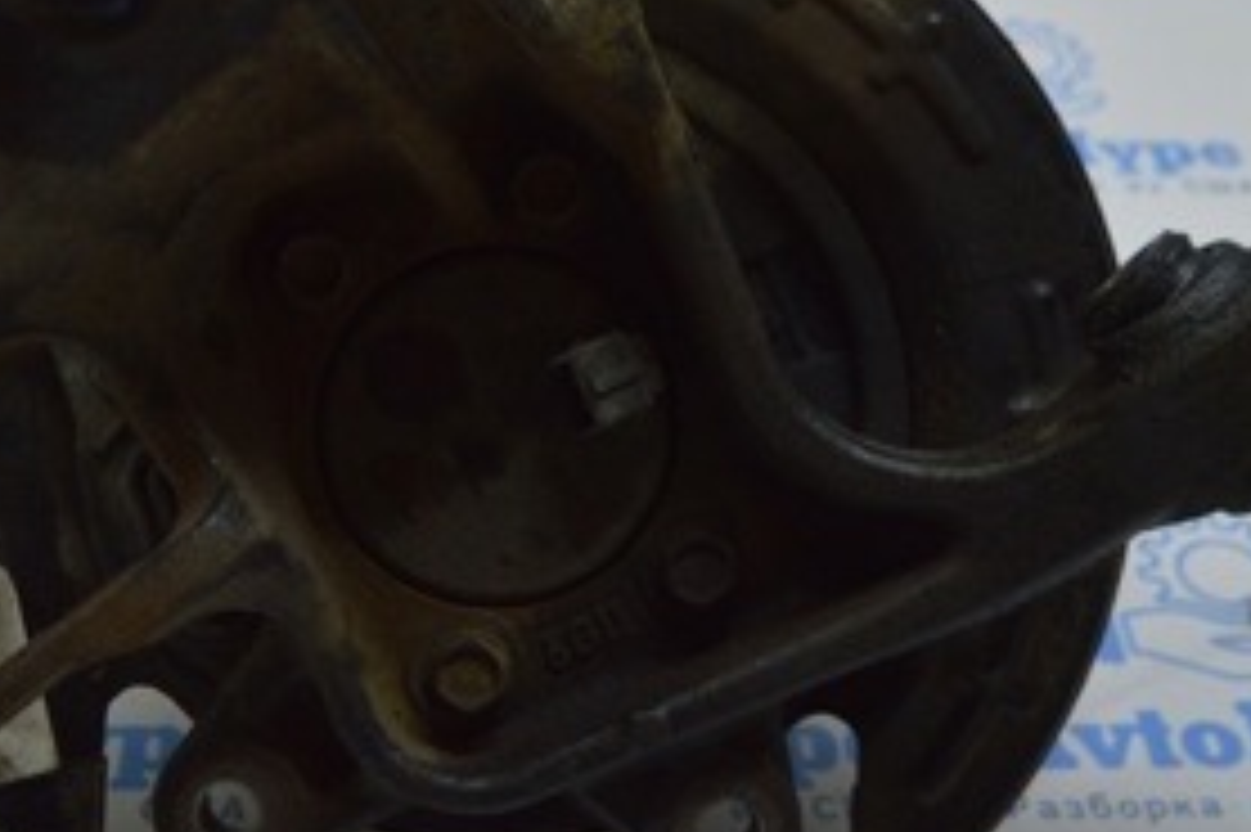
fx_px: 2396
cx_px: 504
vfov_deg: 19.5
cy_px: 191
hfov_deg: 29.2
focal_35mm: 69
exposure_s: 1/160
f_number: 3.8
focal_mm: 20
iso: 400
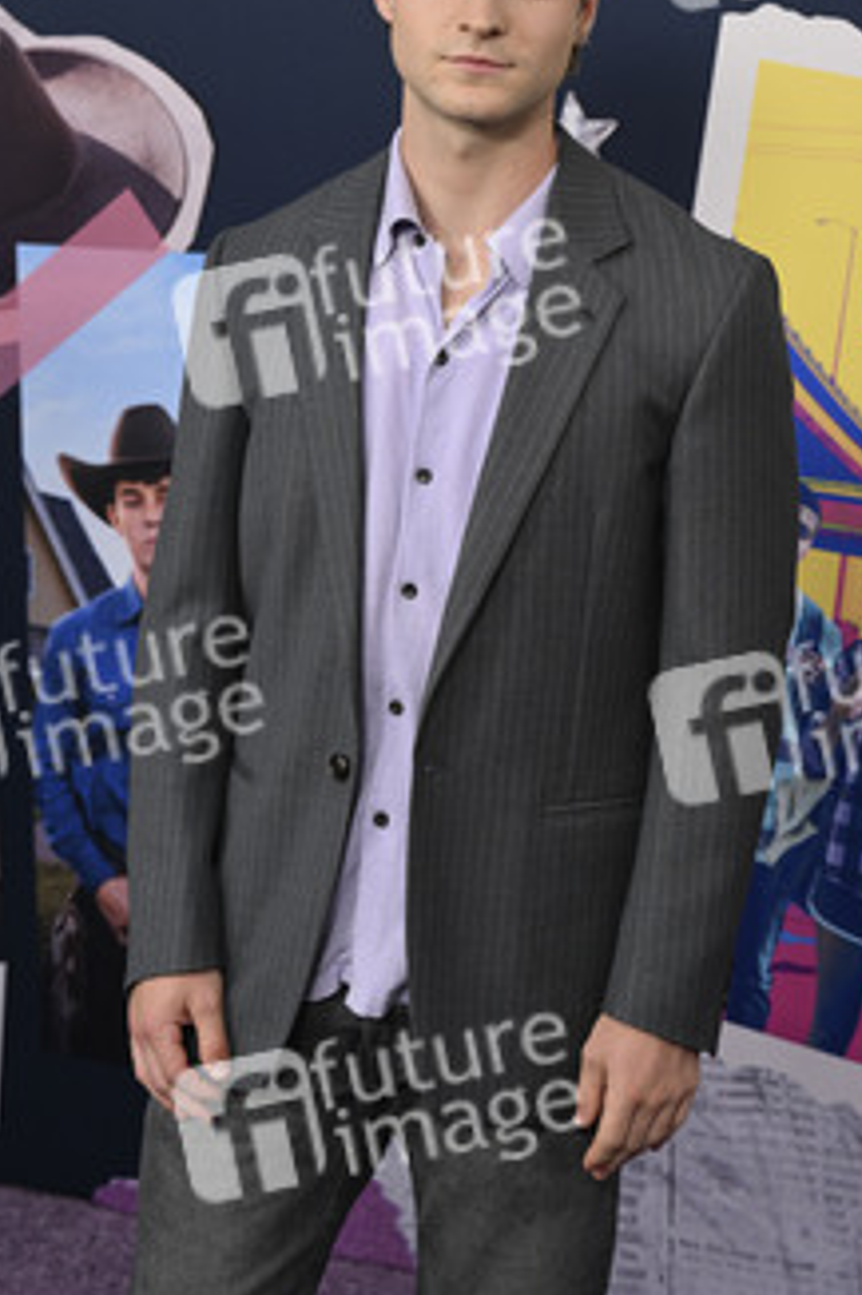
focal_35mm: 87
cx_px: 493
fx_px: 3128
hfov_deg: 15.7
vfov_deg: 23.4
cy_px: 512
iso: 1000
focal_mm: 71
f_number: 6.3
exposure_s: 1/250
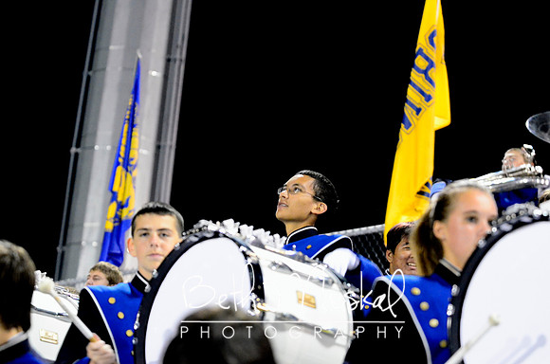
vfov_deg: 11.4
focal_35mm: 120
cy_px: 182
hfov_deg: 17.1
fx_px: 1829
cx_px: 275
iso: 6400
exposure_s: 1/80
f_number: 2.8
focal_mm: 80
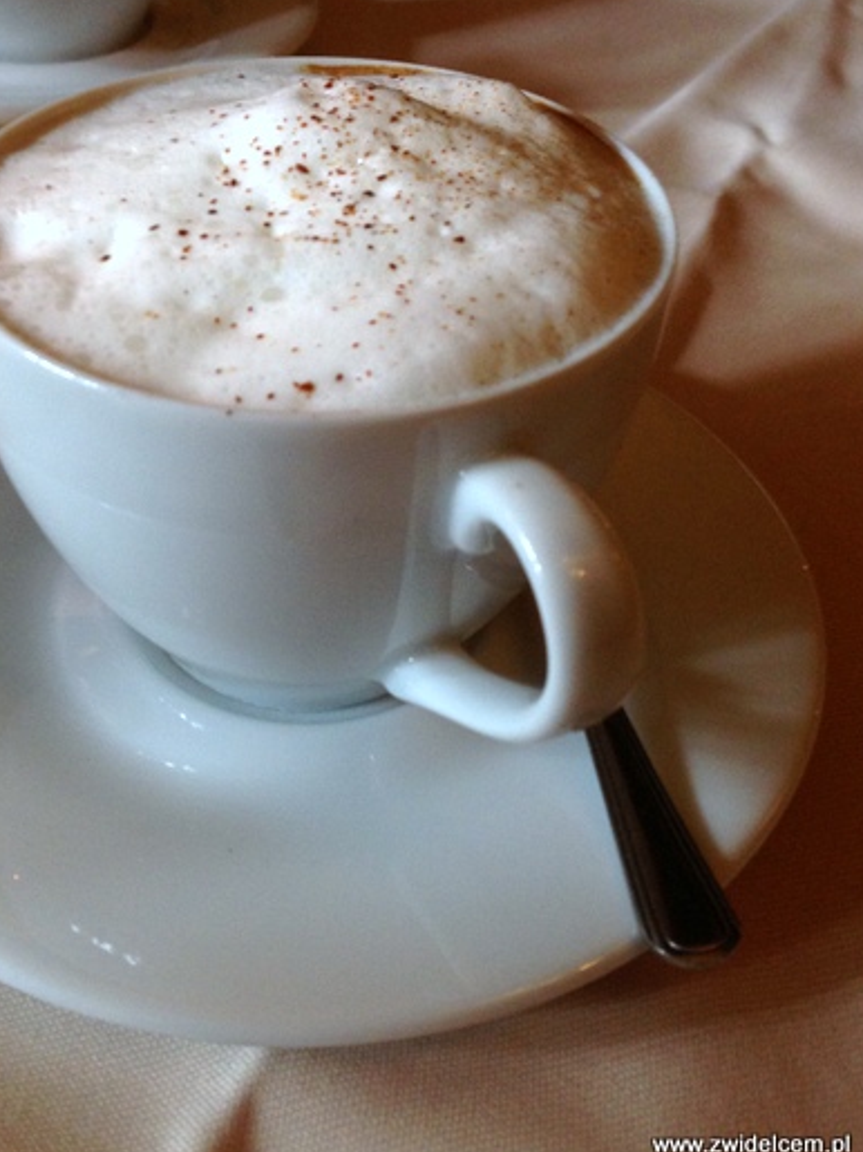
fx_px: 1363
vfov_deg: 45.6
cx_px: 351
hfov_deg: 35.0
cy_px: 472
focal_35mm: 41
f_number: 2.4
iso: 125
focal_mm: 4.12
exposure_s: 1/20
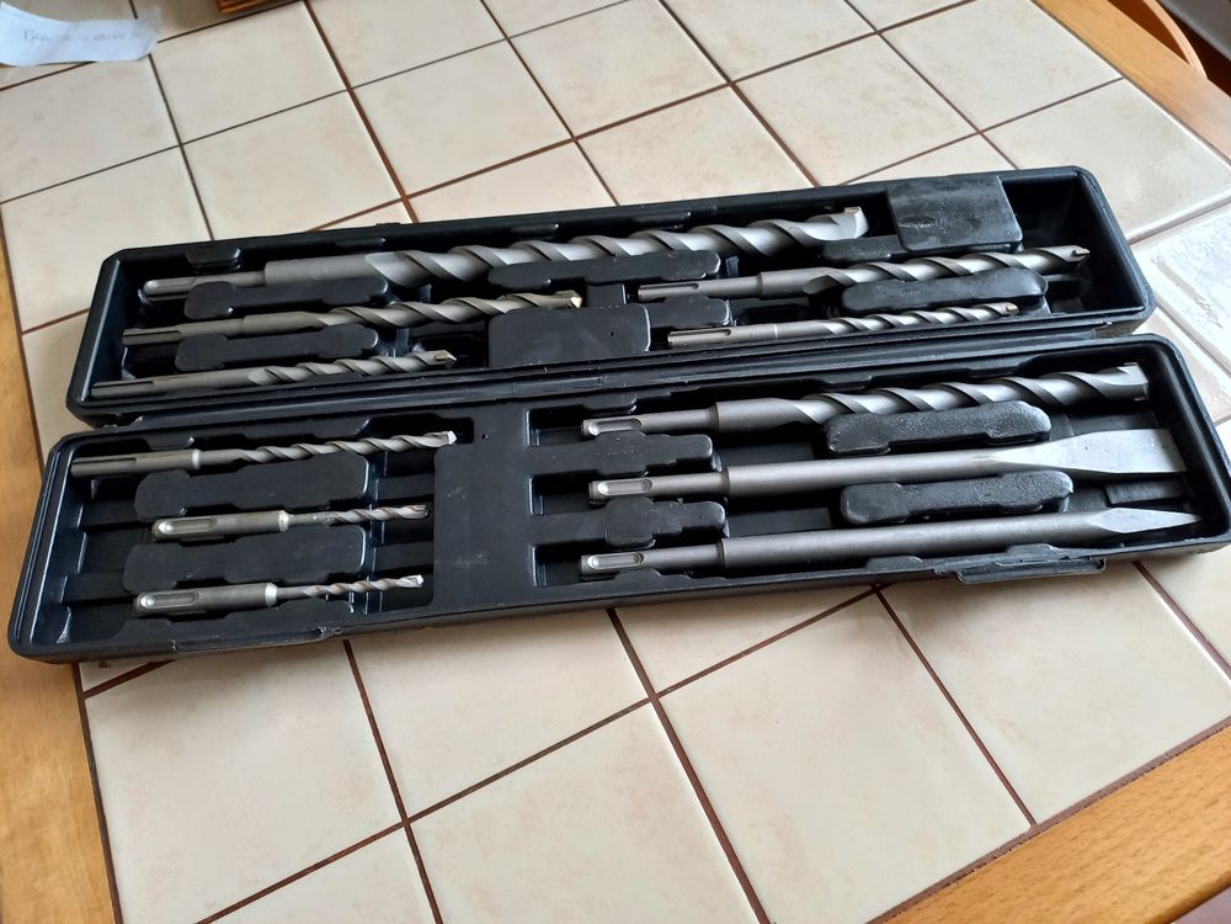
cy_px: 462
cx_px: 616
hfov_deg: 69.4
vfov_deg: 54.9
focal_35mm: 25
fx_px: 889
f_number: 1.8
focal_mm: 4.65
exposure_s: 1/33
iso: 320
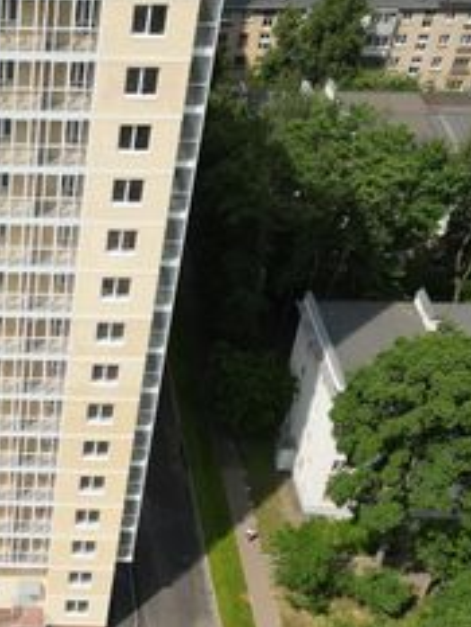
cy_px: 490
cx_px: -58
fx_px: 1160
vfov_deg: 29.6
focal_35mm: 64
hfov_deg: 21.7
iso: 200
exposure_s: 1/400
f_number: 1.7
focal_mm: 6.72
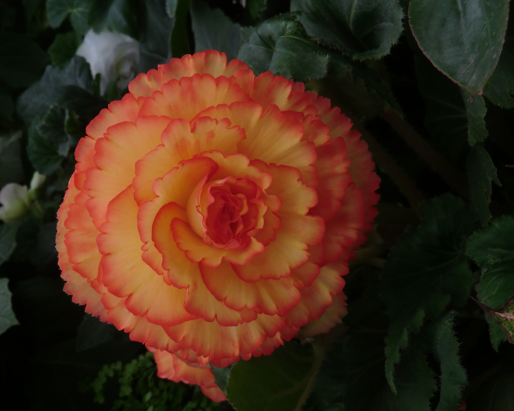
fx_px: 730
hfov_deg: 38.7
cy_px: 203
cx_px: 223
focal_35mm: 48
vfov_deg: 31.5
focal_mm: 7.1
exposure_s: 1/100
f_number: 3.8
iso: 64
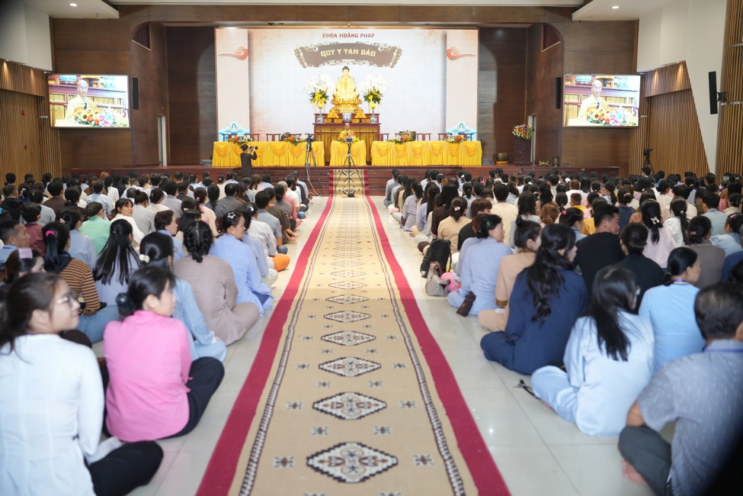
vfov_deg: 37.9
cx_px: 372
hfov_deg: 54.4
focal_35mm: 35
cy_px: 248
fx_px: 722
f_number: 2.5
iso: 2000
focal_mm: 35
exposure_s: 1/250
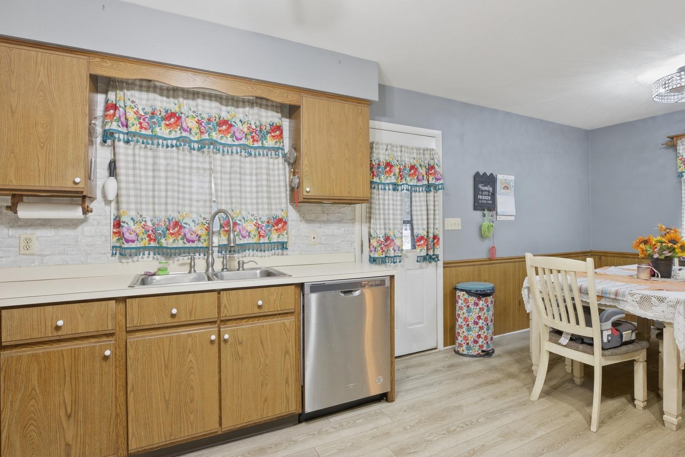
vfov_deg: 67.4
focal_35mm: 18
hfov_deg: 89.9
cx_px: 367
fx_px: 342
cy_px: 225
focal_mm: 14
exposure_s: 1/1.25
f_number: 8
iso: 200
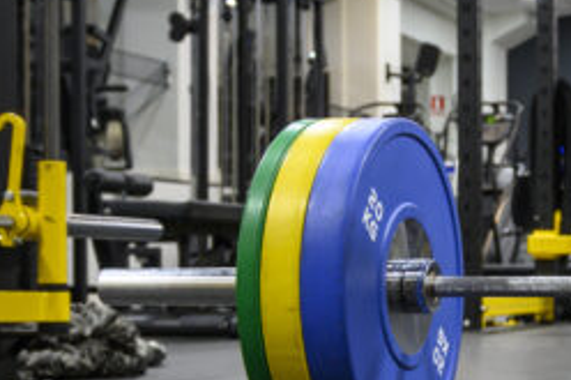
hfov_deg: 19.2
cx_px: 859
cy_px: 406
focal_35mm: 93
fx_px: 1474
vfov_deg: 14.4
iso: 1000
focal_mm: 30
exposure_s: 1/80
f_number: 4
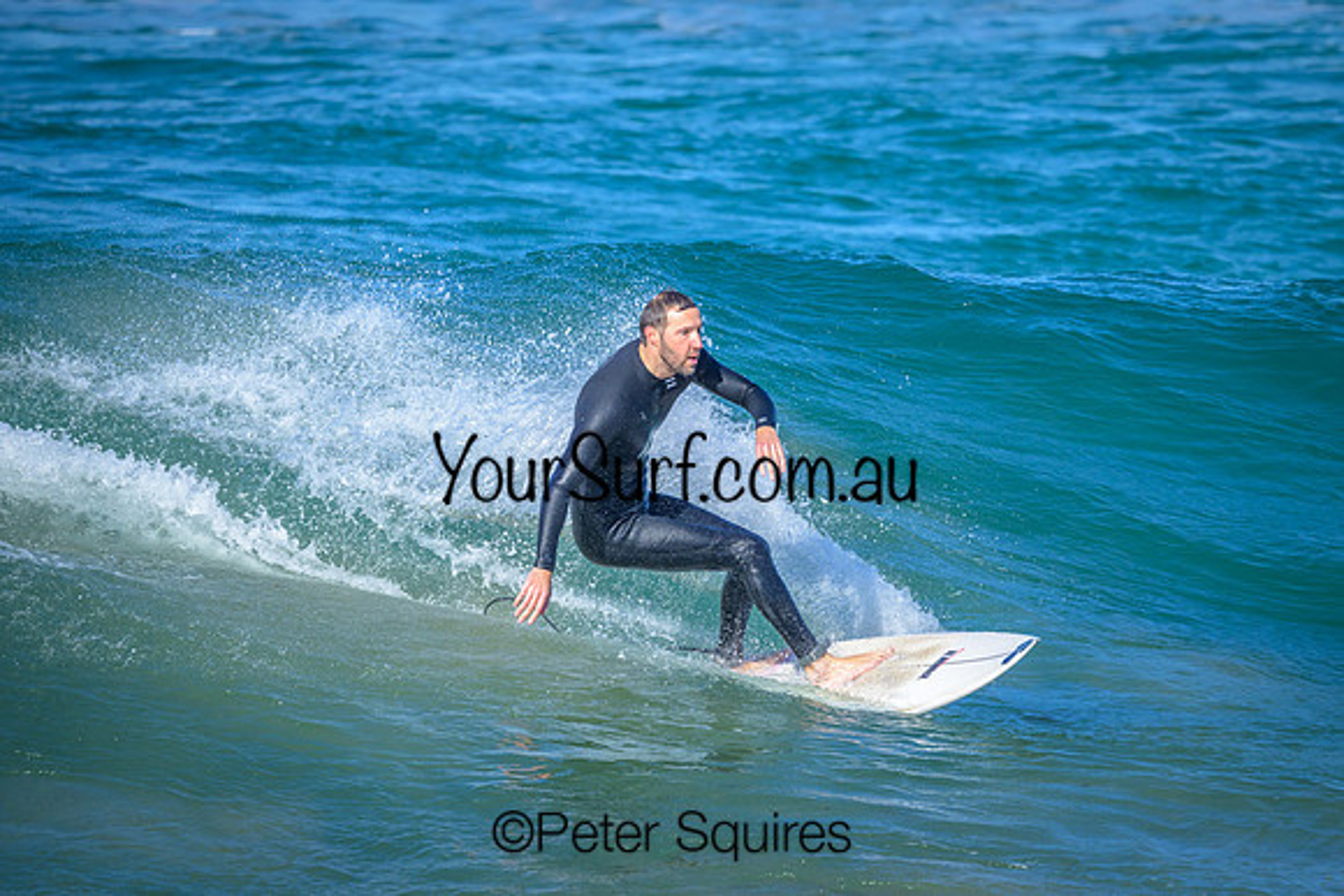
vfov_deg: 1.7
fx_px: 29872
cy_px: 448
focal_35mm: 800
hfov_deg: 2.6
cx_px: 672
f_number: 10
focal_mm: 800
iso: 1000
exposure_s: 1/2000
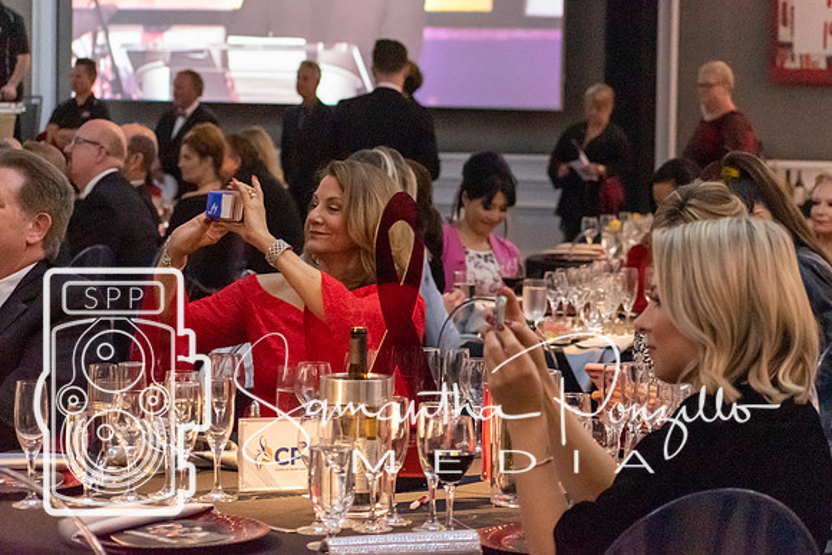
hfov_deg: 18.3
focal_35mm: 112
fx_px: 2580
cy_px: 278
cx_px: 416
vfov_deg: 12.3
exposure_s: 1/100
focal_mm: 70
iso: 12800
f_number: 4.5
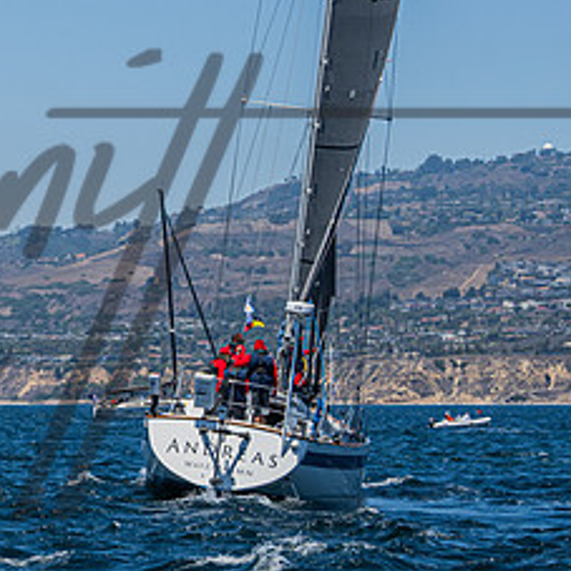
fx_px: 3453
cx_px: -247
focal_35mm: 185
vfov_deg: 9.4
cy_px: 91
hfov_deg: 9.2
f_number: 8
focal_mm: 70
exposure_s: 1/1600
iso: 400
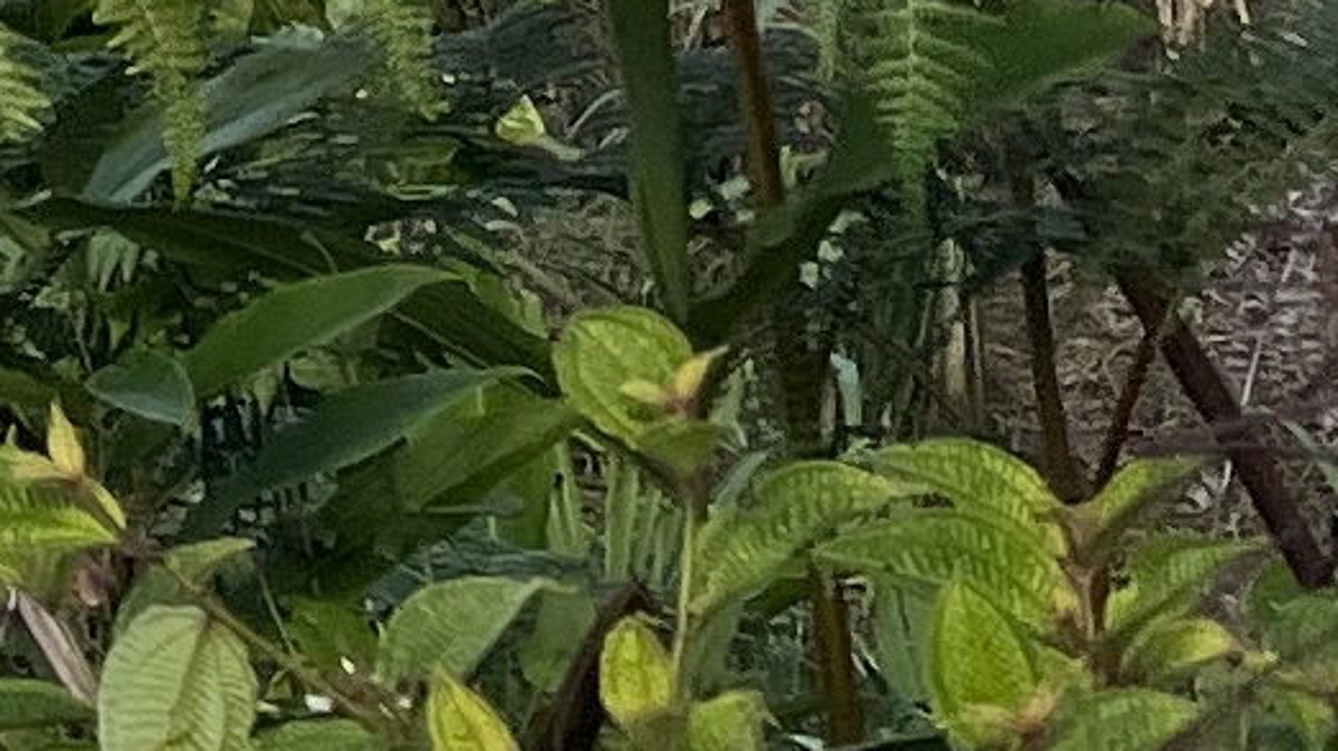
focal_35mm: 219
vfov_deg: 4.8
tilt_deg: -1.5
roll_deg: -1.2
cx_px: -3353
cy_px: -2773
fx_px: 7766
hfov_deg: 7.8
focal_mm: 5.1
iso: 50
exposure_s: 1/4016
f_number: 1.6
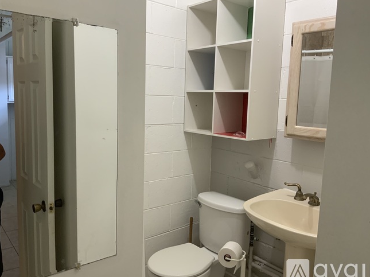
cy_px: 139
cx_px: 188
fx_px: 320
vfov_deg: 46.8
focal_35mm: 30
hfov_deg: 60.0
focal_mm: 3
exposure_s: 1/60
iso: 100
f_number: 1.8
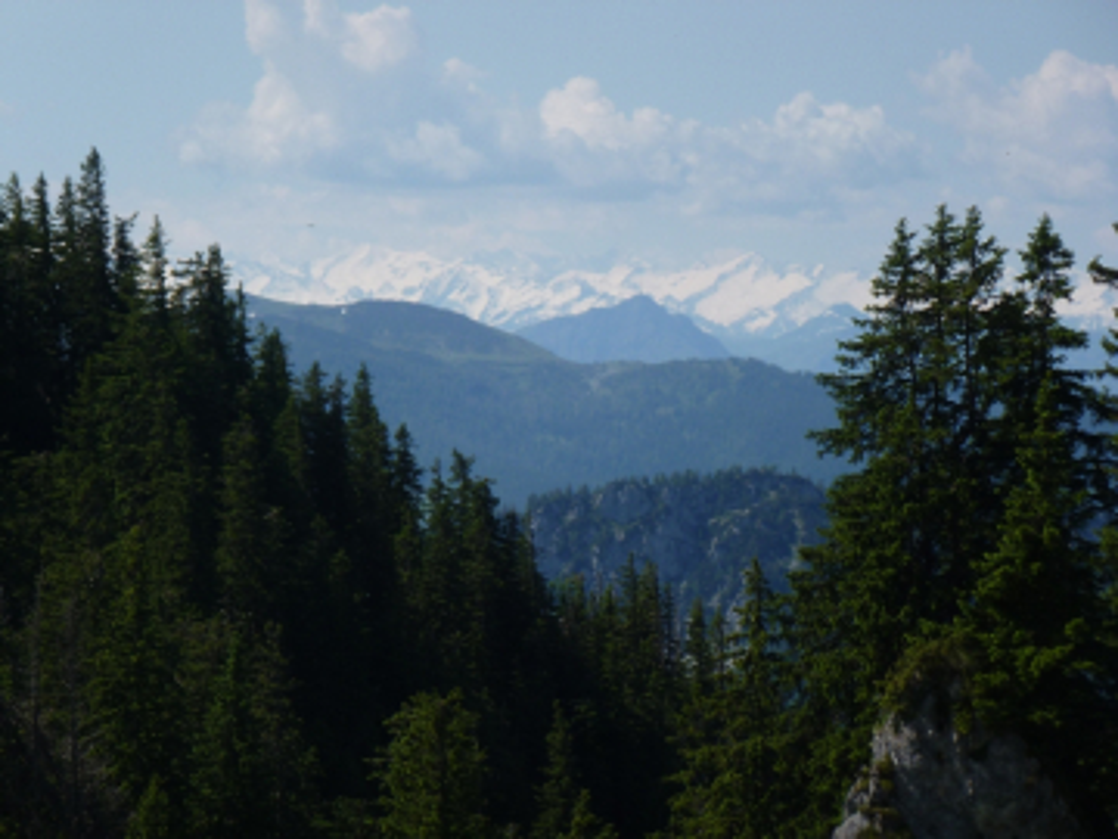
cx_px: 559
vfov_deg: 7.5
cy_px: 420
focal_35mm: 197
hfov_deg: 10.0
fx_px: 6363
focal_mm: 35.2
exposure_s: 1/500
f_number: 5.5
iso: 100
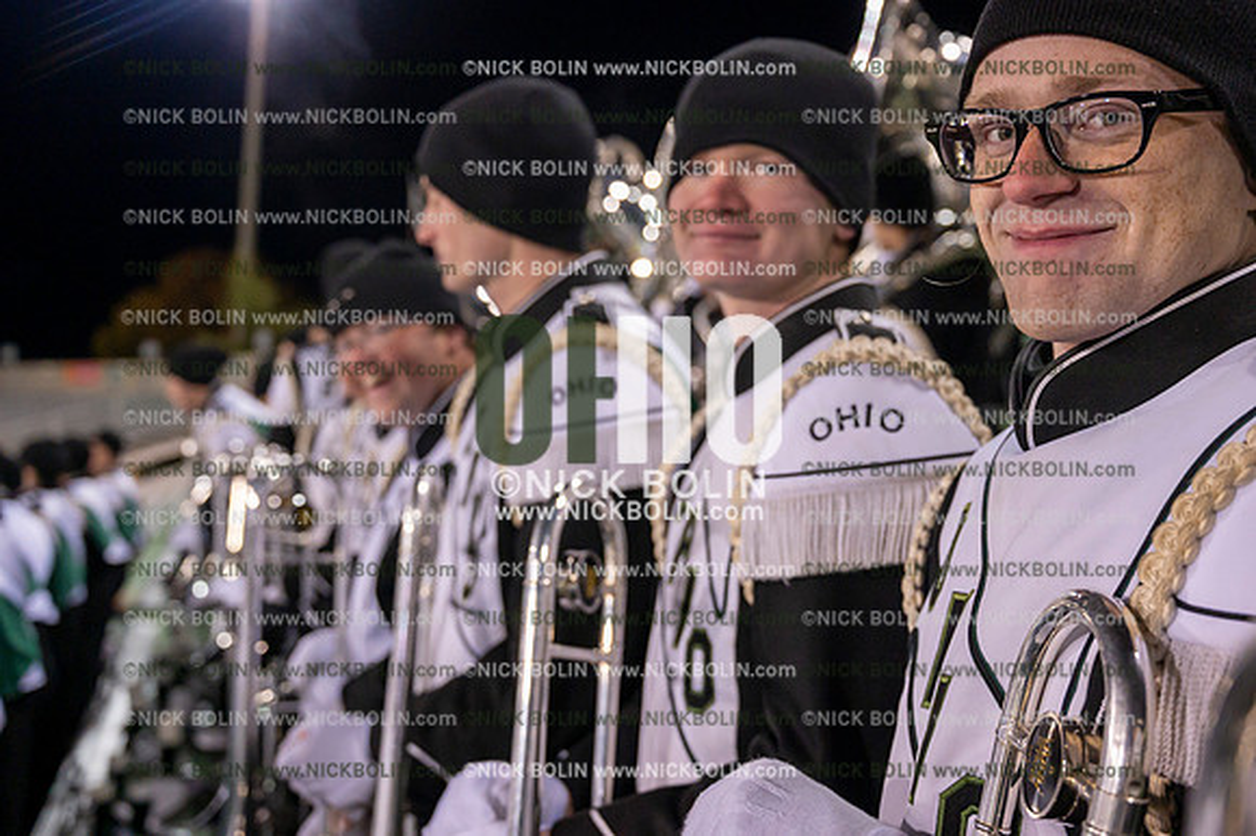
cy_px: 418
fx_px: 1464
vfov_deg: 31.9
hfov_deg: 46.4
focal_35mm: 42
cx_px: 628
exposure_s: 1/640
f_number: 4.5
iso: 5000
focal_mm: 42
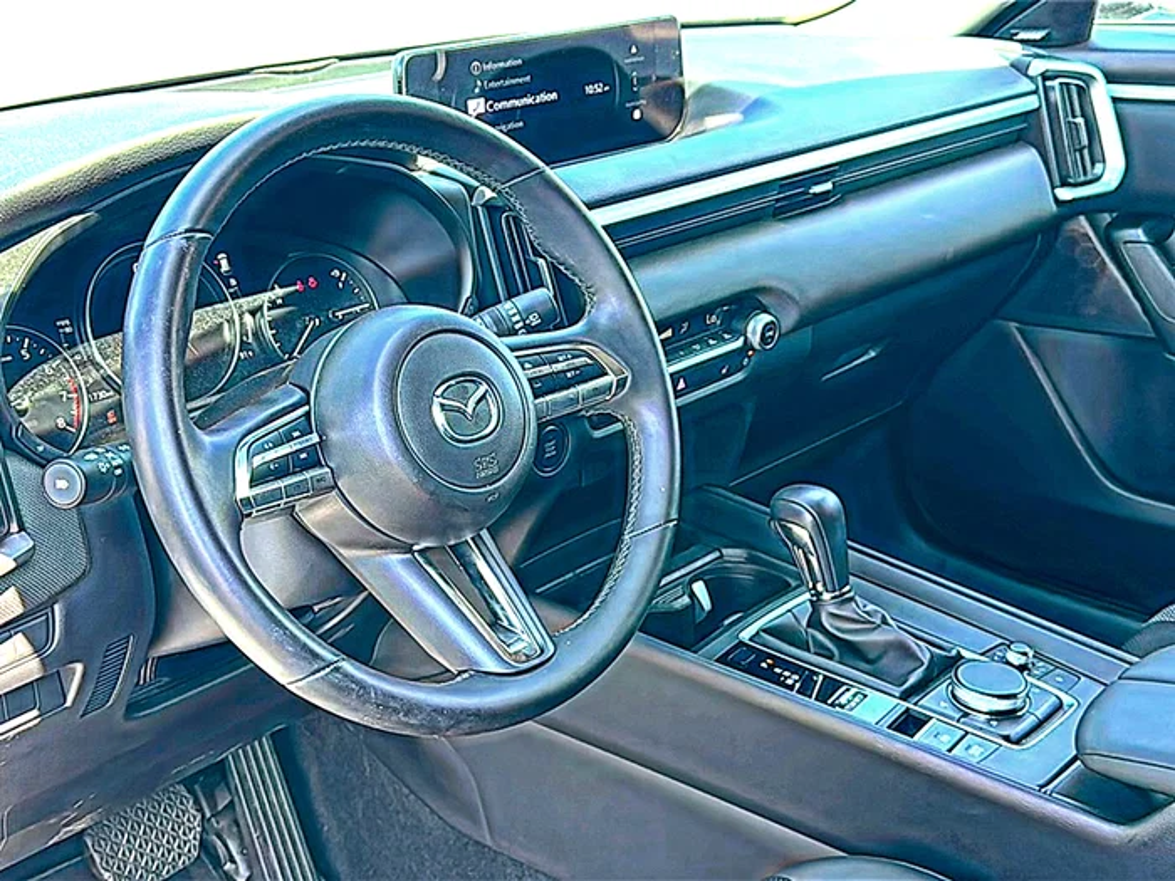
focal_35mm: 38
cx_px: 588
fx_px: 1290
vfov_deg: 37.7
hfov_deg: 49.0
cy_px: 440
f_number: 1.78
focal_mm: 6.86
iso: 125
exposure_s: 1/158
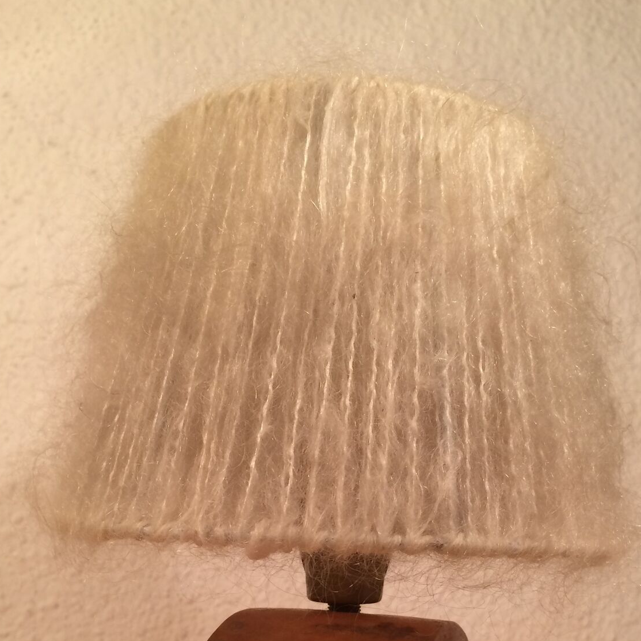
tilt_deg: -4.4
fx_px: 964
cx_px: 341
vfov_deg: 35.1
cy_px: 552
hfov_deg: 36.8
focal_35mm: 46
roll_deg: +0.3
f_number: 2.2
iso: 40
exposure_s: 1/33
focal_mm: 4.15
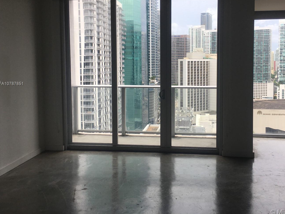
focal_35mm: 36
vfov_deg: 39.5
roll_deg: +0.3
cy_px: 84
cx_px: 166
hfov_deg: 51.1
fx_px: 296
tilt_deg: -2.0
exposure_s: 1/295
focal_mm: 4.15
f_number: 2.2
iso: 25
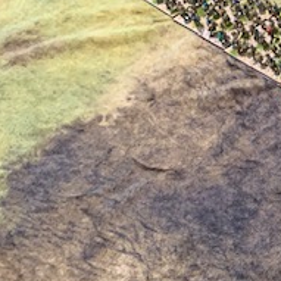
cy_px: 153
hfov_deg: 19.7
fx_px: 707
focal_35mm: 77
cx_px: 415
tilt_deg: -52.2
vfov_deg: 22.5
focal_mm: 4.25
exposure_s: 1/50
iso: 320
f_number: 1.8
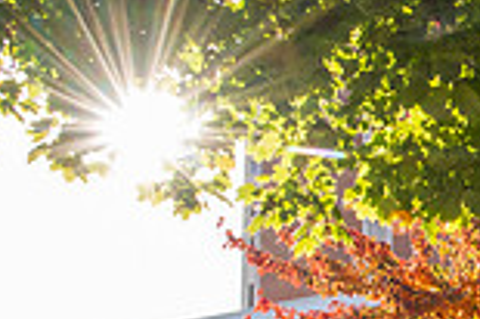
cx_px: 777
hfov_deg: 21.3
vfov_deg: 17.5
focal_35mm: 75
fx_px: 999
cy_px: 348
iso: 800
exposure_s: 1/125
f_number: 18
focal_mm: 20
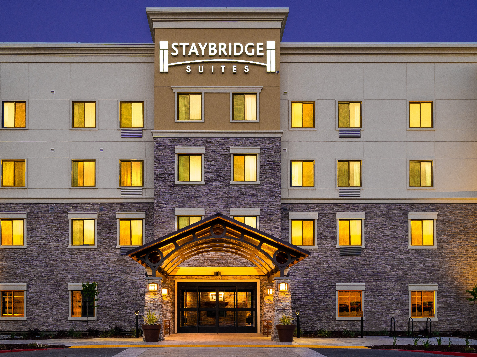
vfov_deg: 42.9
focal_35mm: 33
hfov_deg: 55.3
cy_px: 179
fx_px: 455
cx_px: 226
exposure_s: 1/8
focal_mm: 30
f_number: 8
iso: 400
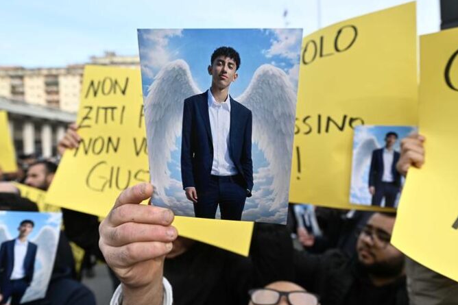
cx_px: 228
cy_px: 153
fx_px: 318
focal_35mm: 25
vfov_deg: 51.3
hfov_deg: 71.5
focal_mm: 24
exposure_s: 1/1600
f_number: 5
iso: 640
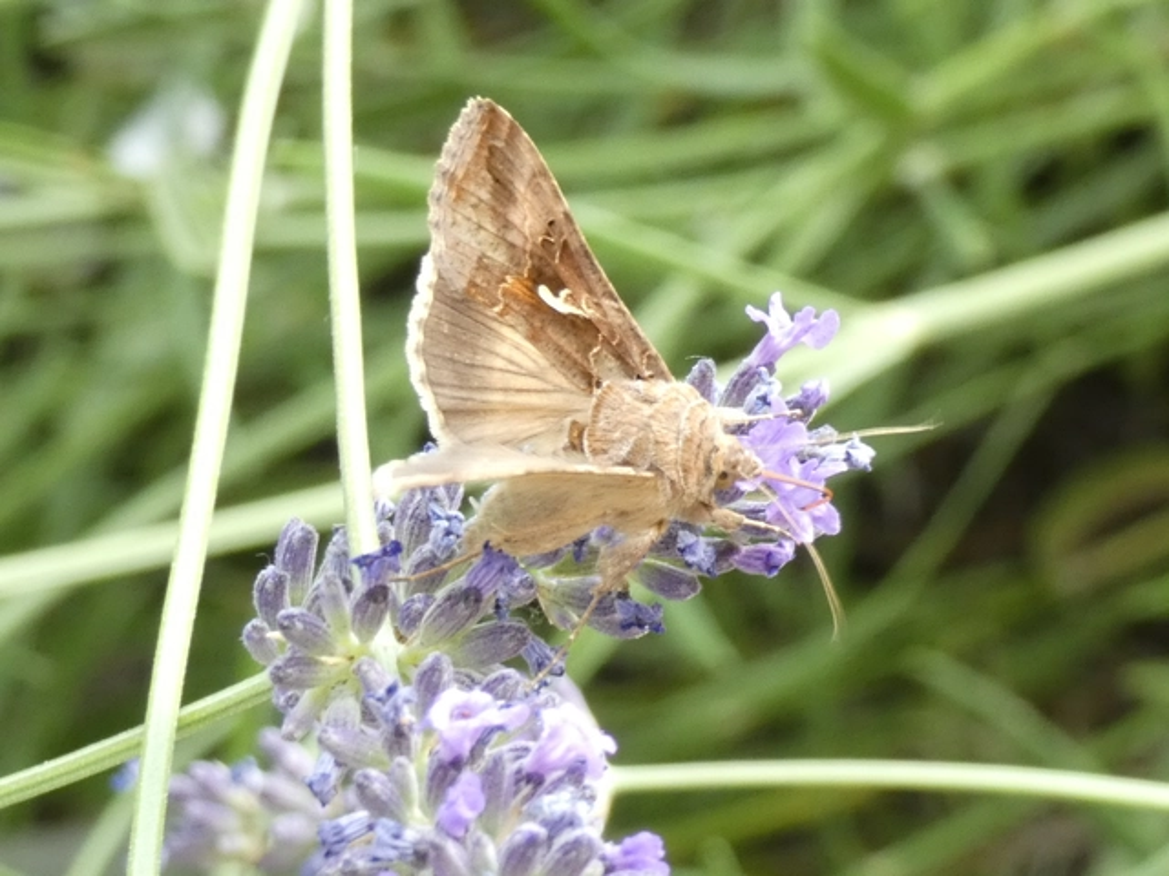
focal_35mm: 135
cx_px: 584
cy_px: 438
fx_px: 4559
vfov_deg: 11.0
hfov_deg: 14.6
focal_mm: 24.2
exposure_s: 1/80
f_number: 5.3
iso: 400
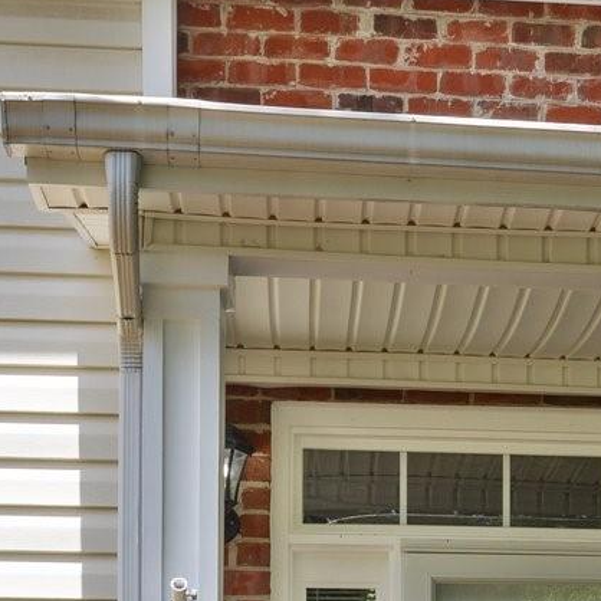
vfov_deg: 15.5
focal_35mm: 104
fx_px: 2043
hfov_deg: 16.4
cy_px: 875
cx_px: 592
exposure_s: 1/160
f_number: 9
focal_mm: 25
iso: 160
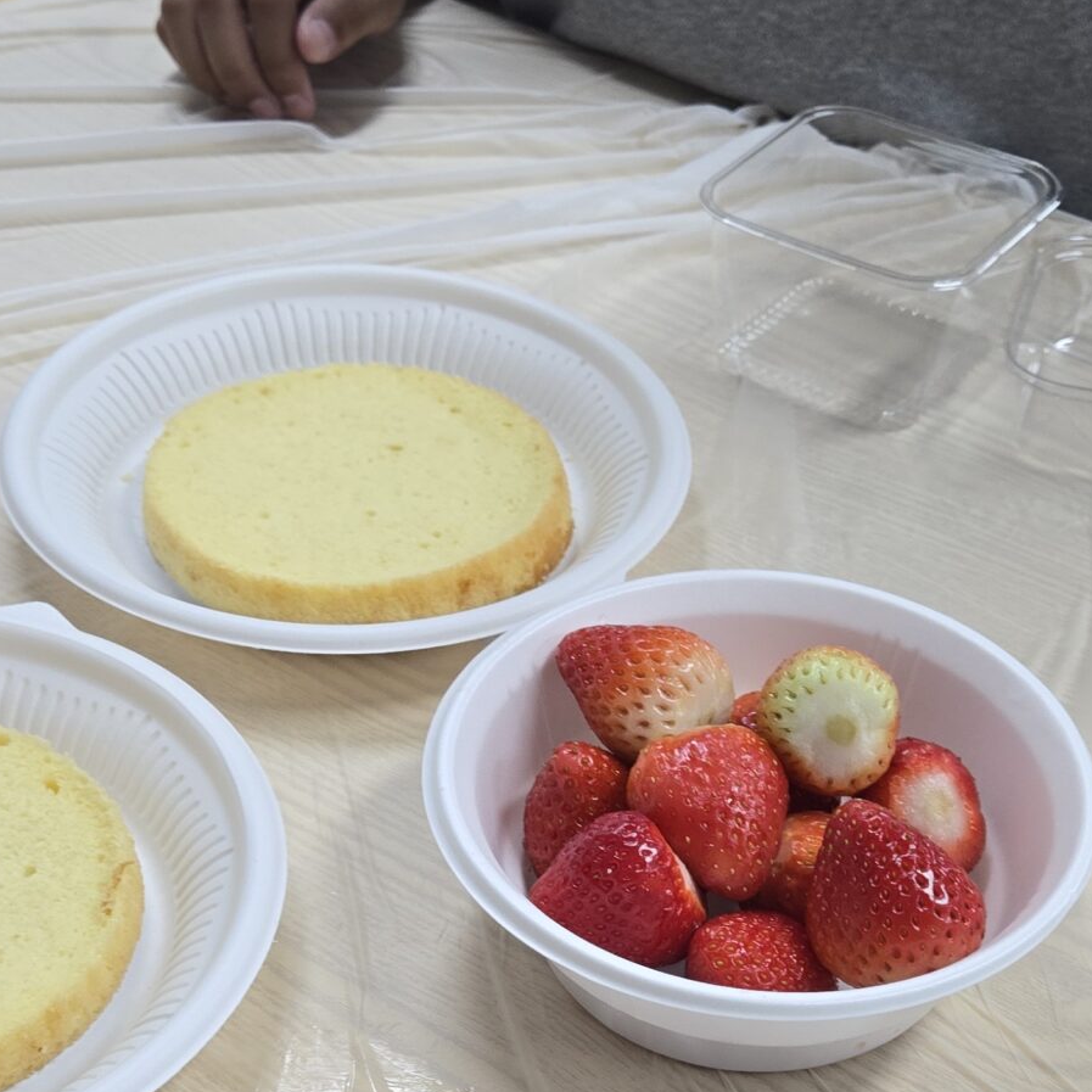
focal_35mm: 58
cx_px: 612
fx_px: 2070
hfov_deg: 29.5
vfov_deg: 28.5
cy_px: 962
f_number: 1.8
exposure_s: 1/120
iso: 100
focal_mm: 5.4
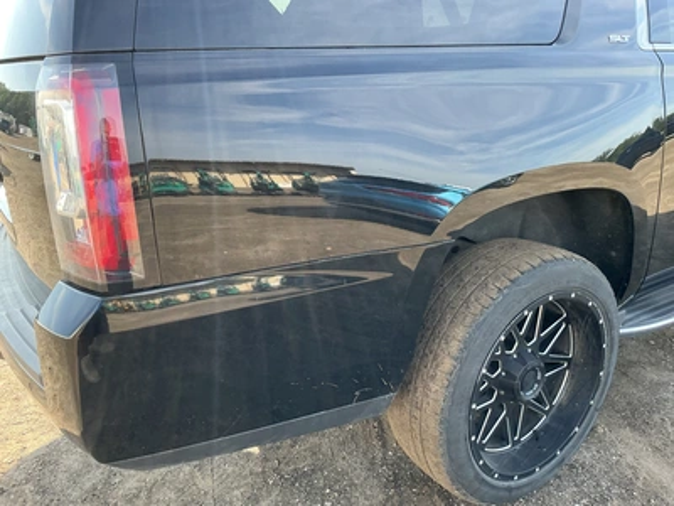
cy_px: 253
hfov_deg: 63.4
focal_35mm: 28
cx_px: 337
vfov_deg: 49.7
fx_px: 545
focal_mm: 3
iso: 32
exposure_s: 1/140
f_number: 1.8
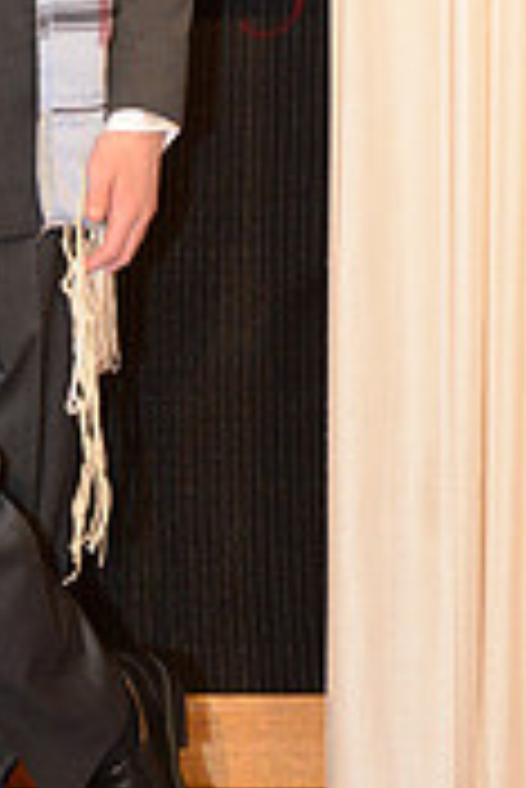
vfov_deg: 13.6
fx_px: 3193
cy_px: -176
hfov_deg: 9.3
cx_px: -65
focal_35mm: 146
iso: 3200
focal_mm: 44
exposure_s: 1/160
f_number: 5.6
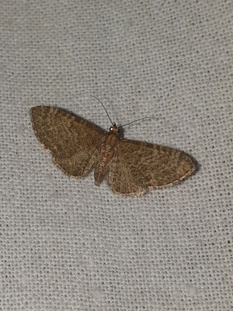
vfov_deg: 67.3
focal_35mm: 26
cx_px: 116
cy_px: 156
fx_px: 234
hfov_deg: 53.0
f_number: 2.4
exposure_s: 1/1287
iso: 50
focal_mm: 4.3
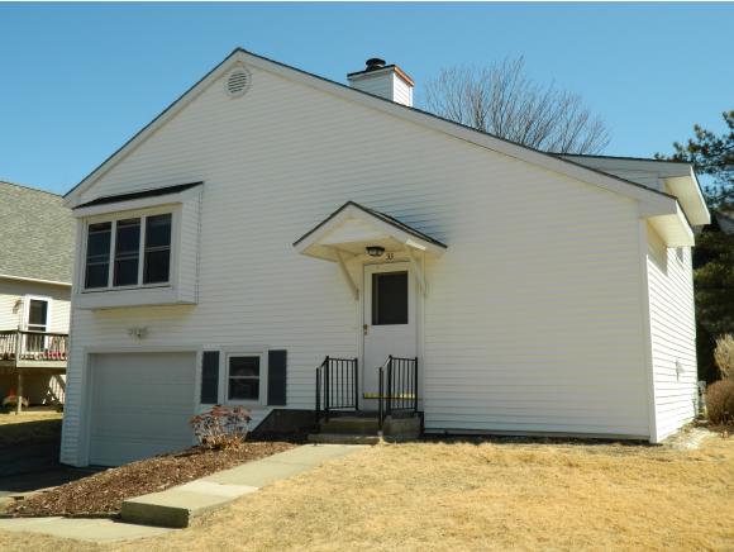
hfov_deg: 52.6
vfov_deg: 40.8
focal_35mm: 35
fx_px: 743
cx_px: 367
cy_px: 276
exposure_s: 1/800
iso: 80
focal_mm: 6.2
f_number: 3.3
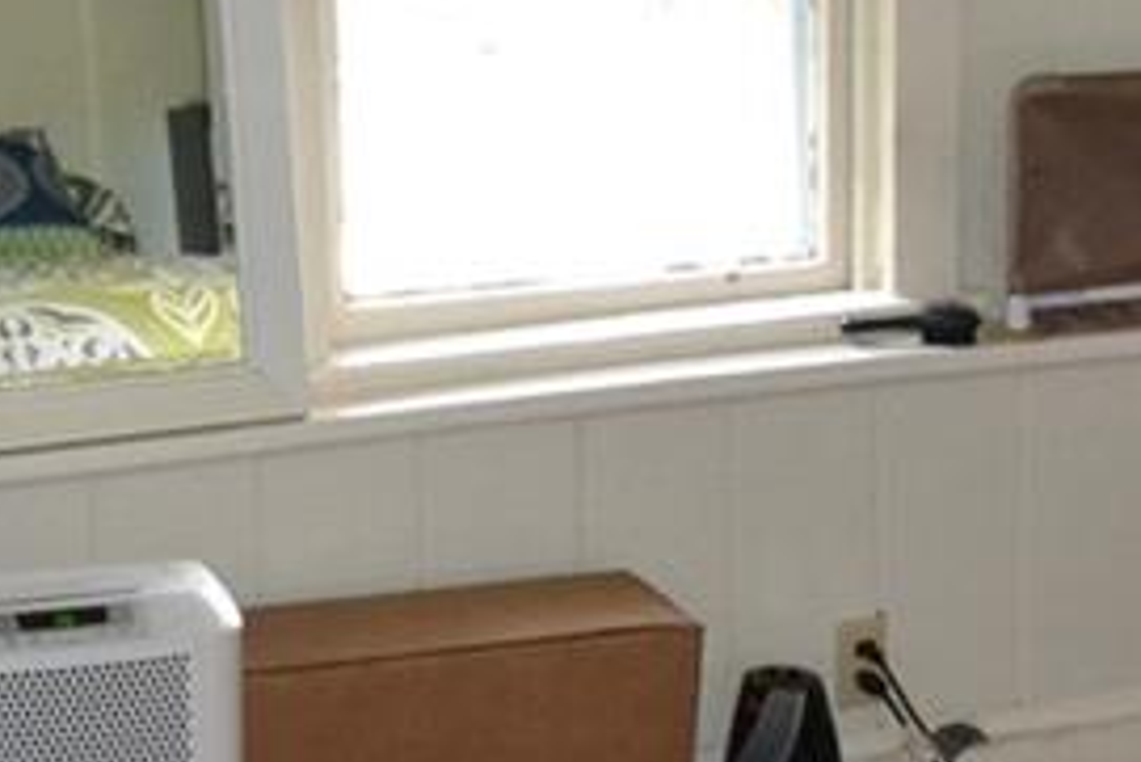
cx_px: 101
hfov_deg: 19.6
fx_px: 3234
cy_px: 244
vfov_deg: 13.4
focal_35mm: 102
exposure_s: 1/60
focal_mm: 18
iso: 3200
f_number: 3.5
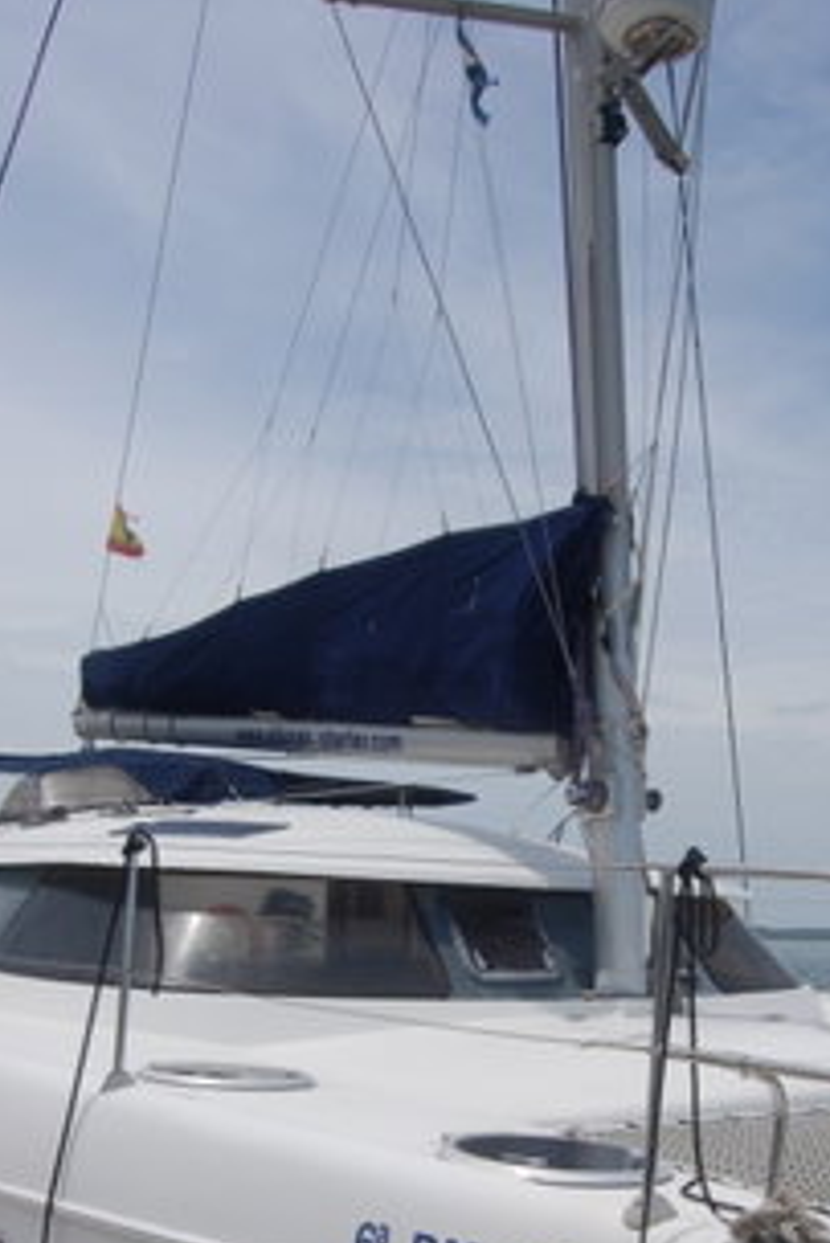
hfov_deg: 33.2
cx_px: 540
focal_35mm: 40
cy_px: 877
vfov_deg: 47.2
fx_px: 1382
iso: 200
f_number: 11
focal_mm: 18
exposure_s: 1/500
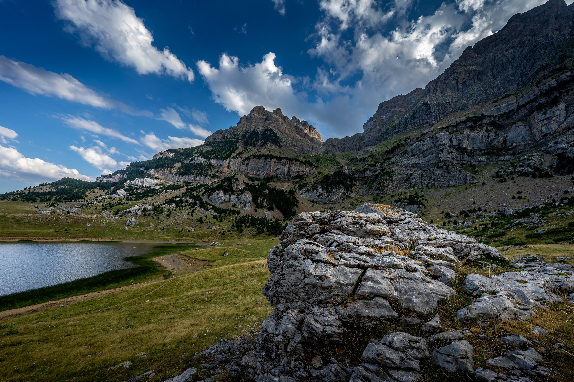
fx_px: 207
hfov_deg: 108.3
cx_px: 283
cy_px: 204
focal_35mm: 13
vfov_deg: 85.3
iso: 80
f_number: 11
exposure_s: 1/50
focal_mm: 12
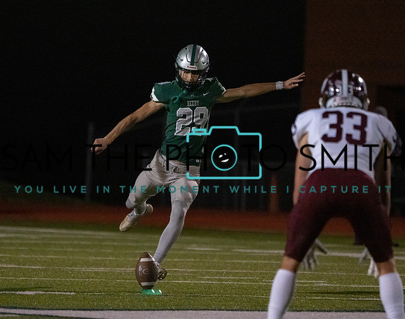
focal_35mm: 569
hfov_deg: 3.4
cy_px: 155
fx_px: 6780
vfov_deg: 2.7
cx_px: 190
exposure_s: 1/1250
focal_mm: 400
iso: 20000
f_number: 5.6
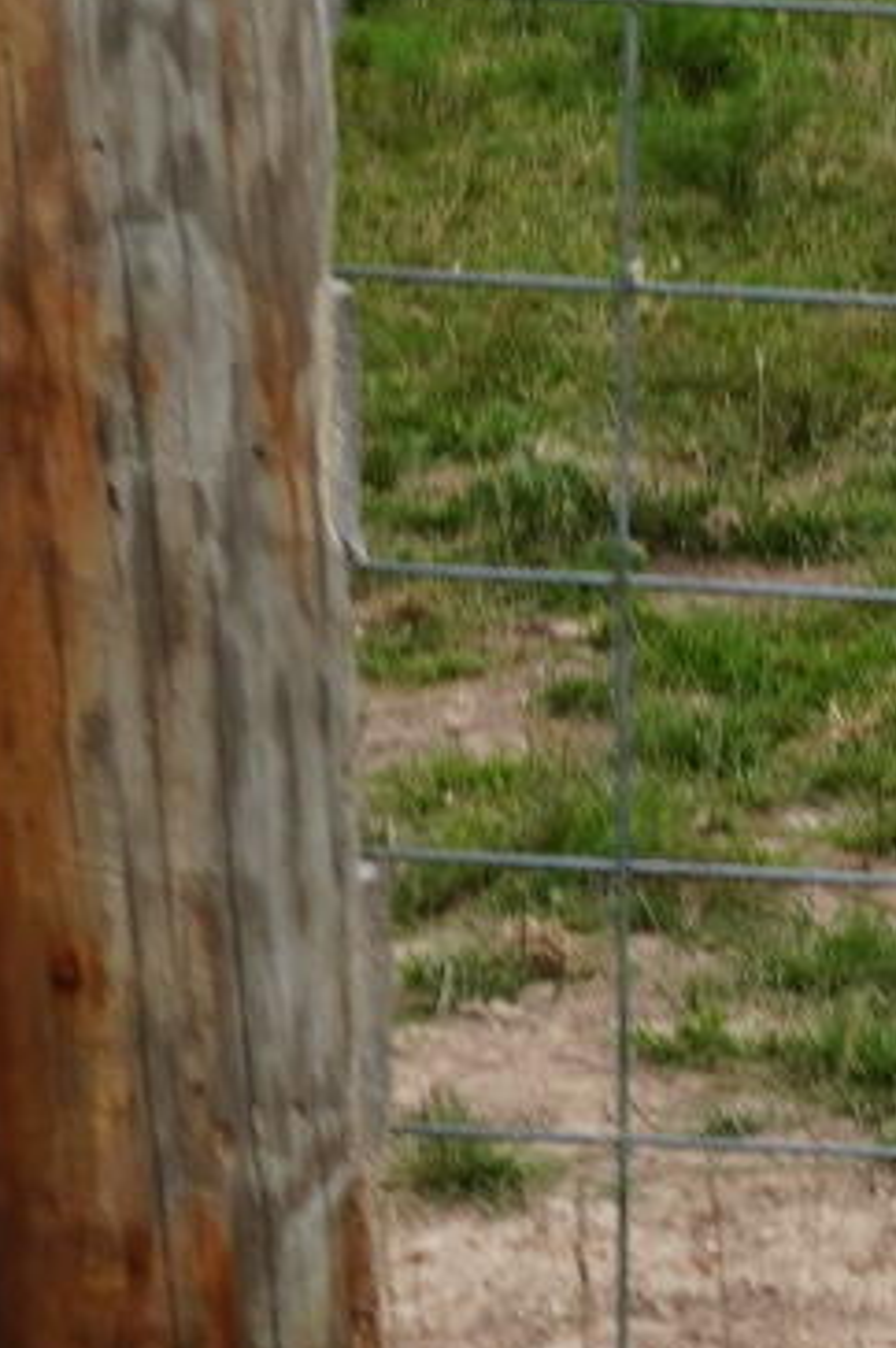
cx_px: 2370
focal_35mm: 198
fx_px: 7406
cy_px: -289
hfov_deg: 6.5
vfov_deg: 10.2
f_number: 5
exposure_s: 1/200
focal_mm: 16
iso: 100
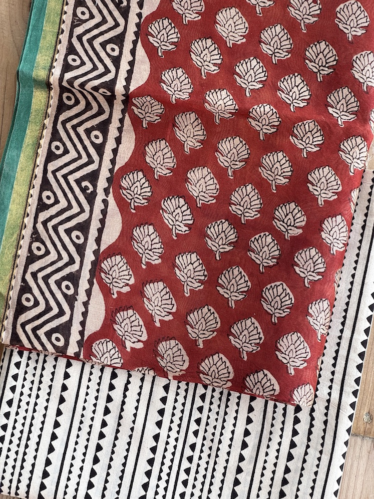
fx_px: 1109
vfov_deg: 25.3
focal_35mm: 77
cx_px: 187
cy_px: 250
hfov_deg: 19.1
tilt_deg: -86.3
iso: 80
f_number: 2.8
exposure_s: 1/99
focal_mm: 9
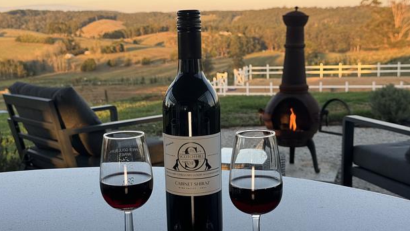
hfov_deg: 39.2
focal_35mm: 53
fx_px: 576
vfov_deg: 22.6
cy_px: 130
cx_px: 204
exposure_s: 1/404
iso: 64
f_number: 1.78
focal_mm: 6.86
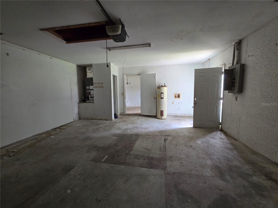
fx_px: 104
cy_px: 104
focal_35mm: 13
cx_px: 139
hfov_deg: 106.2
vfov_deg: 89.9
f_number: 2.2
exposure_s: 1/60
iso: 320
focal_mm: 2.2
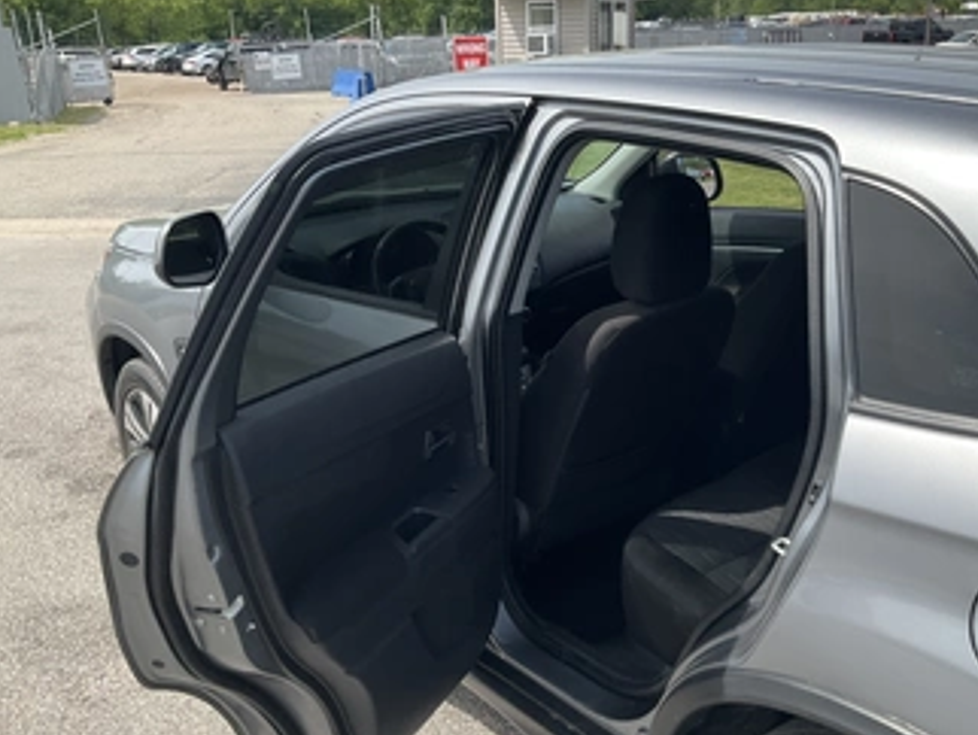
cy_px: 425
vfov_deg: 39.6
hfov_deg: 51.3
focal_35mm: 36
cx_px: 525
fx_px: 1018
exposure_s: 1/944
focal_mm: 3
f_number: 1.8
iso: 25
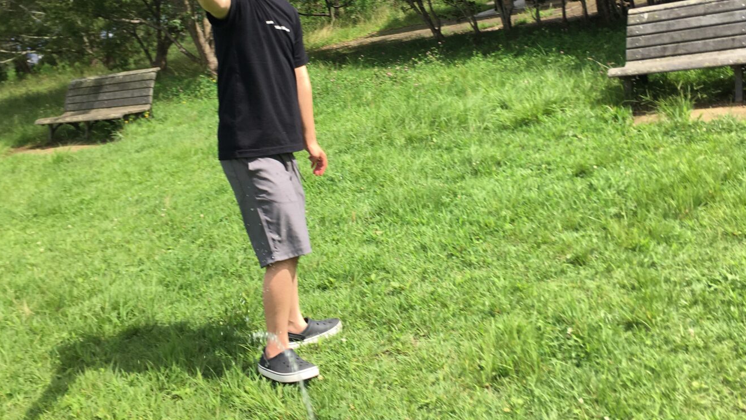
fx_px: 851
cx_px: 368
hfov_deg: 47.4
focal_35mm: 43
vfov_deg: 27.1
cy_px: 75
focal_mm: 4.15
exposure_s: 1/705
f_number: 2.2
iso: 25
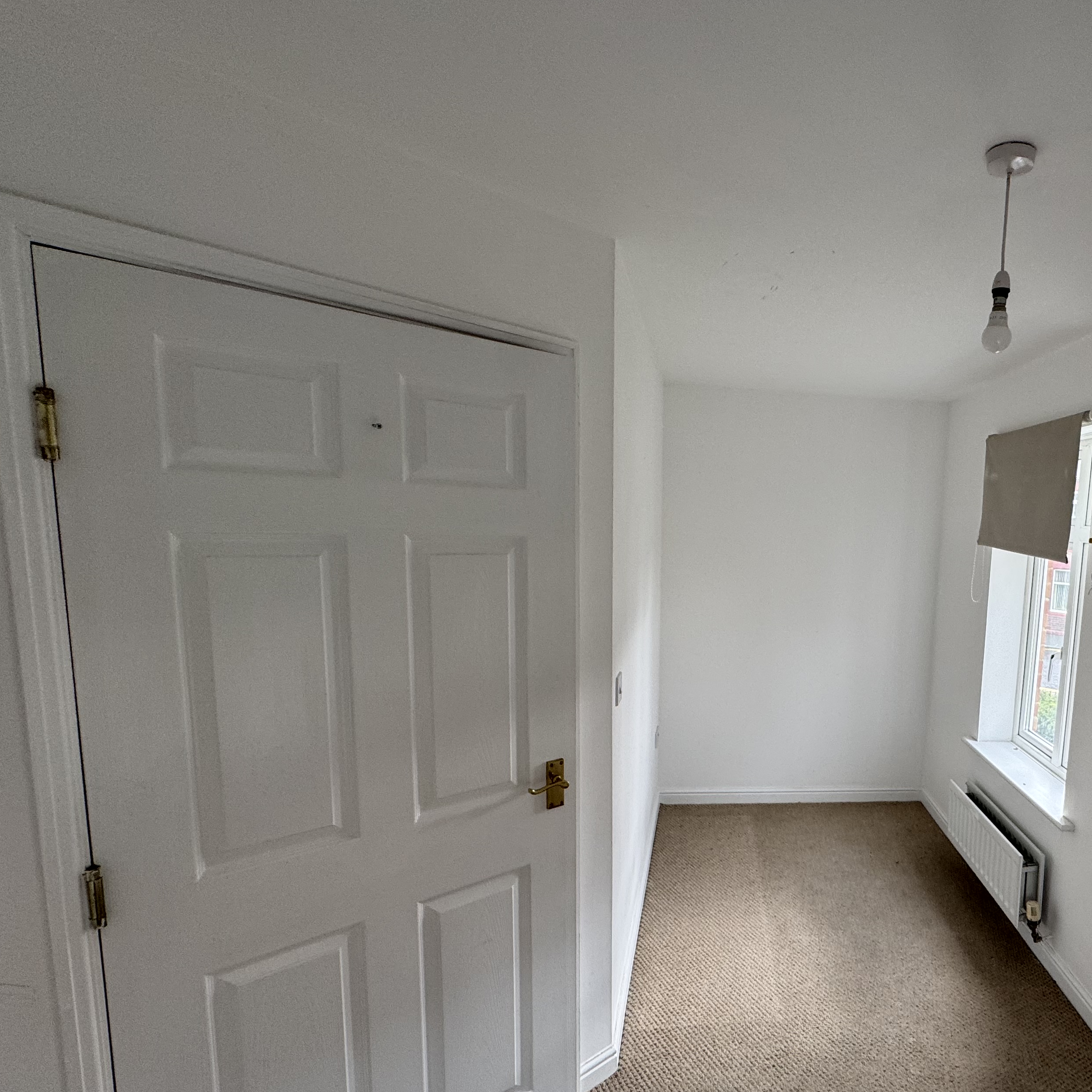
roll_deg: -1.9
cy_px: 613
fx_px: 714
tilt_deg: -6.9
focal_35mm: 20
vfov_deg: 74.5
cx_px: 814
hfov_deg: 70.0
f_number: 2.2
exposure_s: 1/99
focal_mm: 2.22
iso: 80
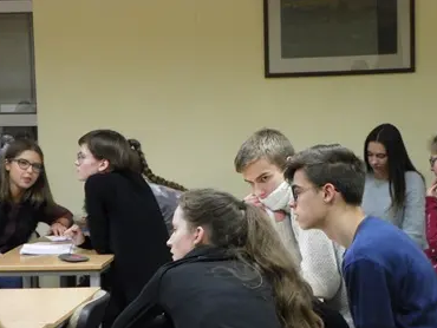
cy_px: 197
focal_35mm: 115
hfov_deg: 17.1
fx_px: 1453
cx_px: 233
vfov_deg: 12.9
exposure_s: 1/8
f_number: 4
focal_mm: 16.9
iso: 400
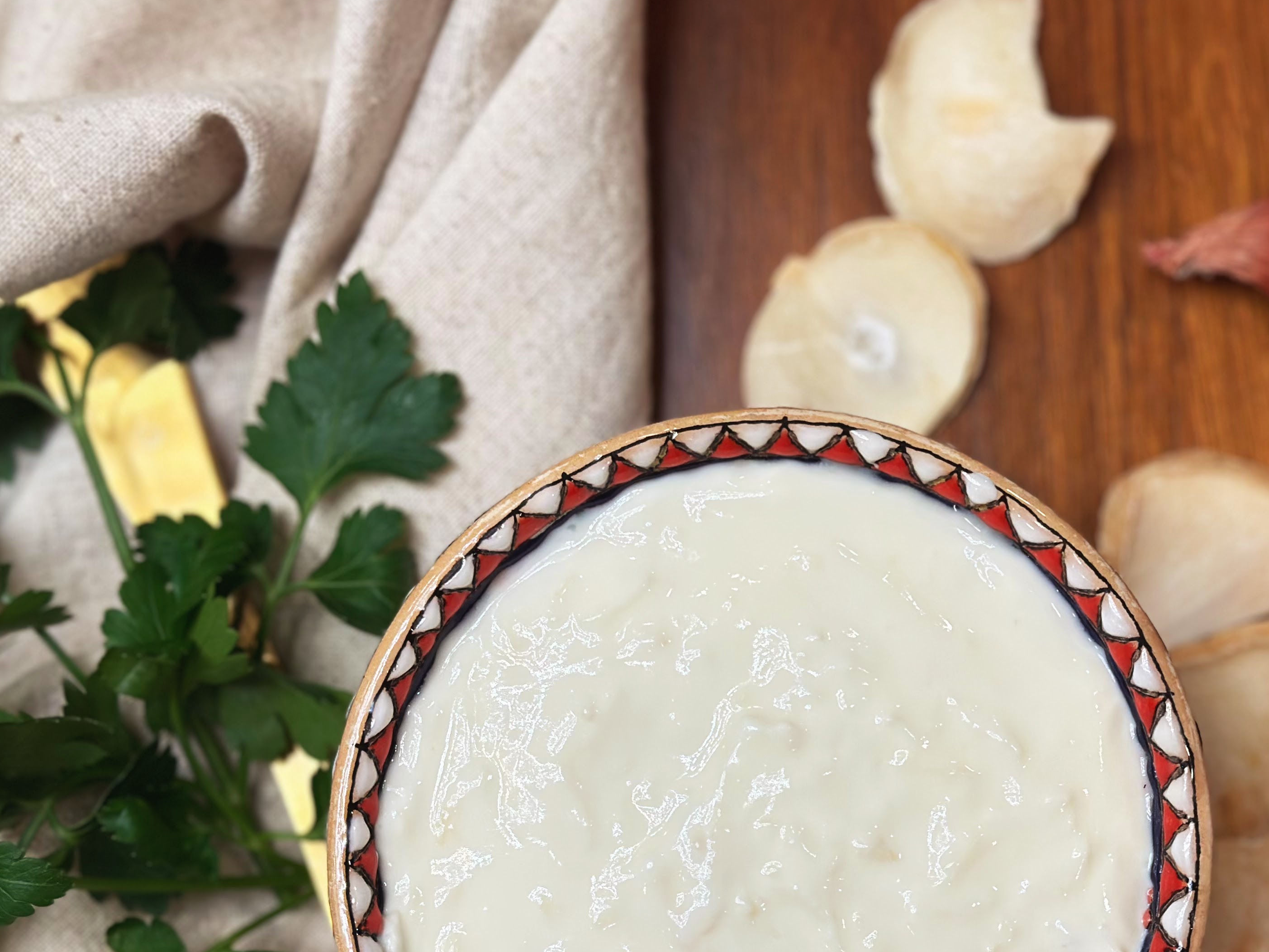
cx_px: 793
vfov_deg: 21.2
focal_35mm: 69
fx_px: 2530
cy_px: 660
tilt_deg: -83.9
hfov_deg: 28.1
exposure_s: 1/120
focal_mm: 6.86
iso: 100
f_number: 1.78
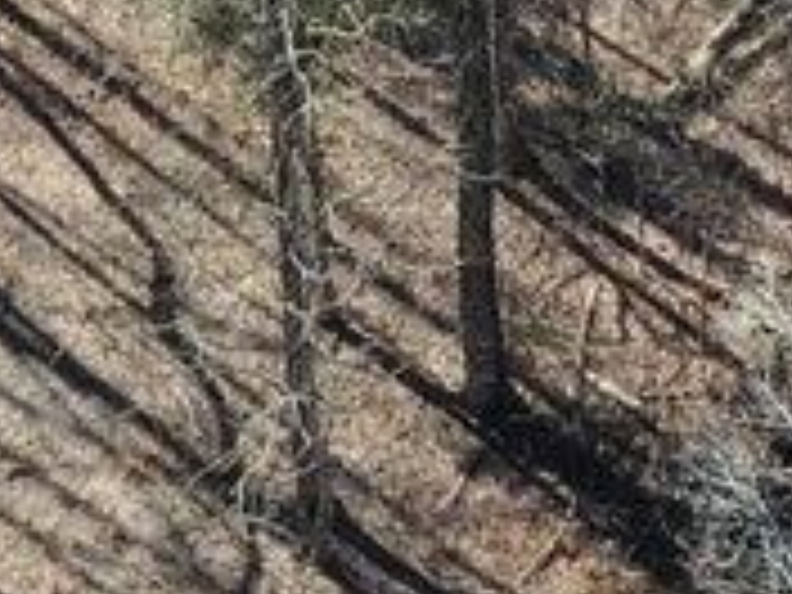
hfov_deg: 8.4
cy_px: -1035
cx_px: 450
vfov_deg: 6.0
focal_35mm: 235
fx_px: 5377
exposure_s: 1/200
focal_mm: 10.26
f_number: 4.5
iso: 100
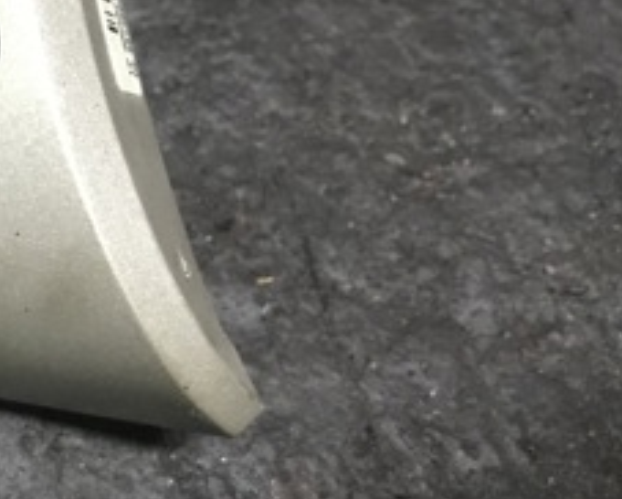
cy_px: 141
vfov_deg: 19.8
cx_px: -71
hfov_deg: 23.2
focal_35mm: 77
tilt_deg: -63.1
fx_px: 1419
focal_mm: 3.99
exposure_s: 1/7
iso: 80
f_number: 1.8
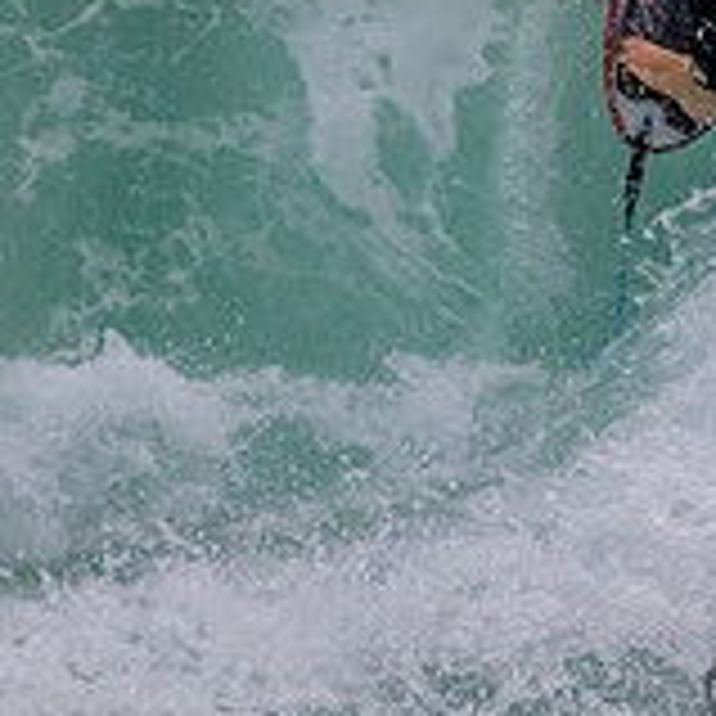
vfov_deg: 0.7
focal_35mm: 2477
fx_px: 57965
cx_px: 1054
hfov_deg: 0.7
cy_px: -56
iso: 9000
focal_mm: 800
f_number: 11
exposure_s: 1/2000
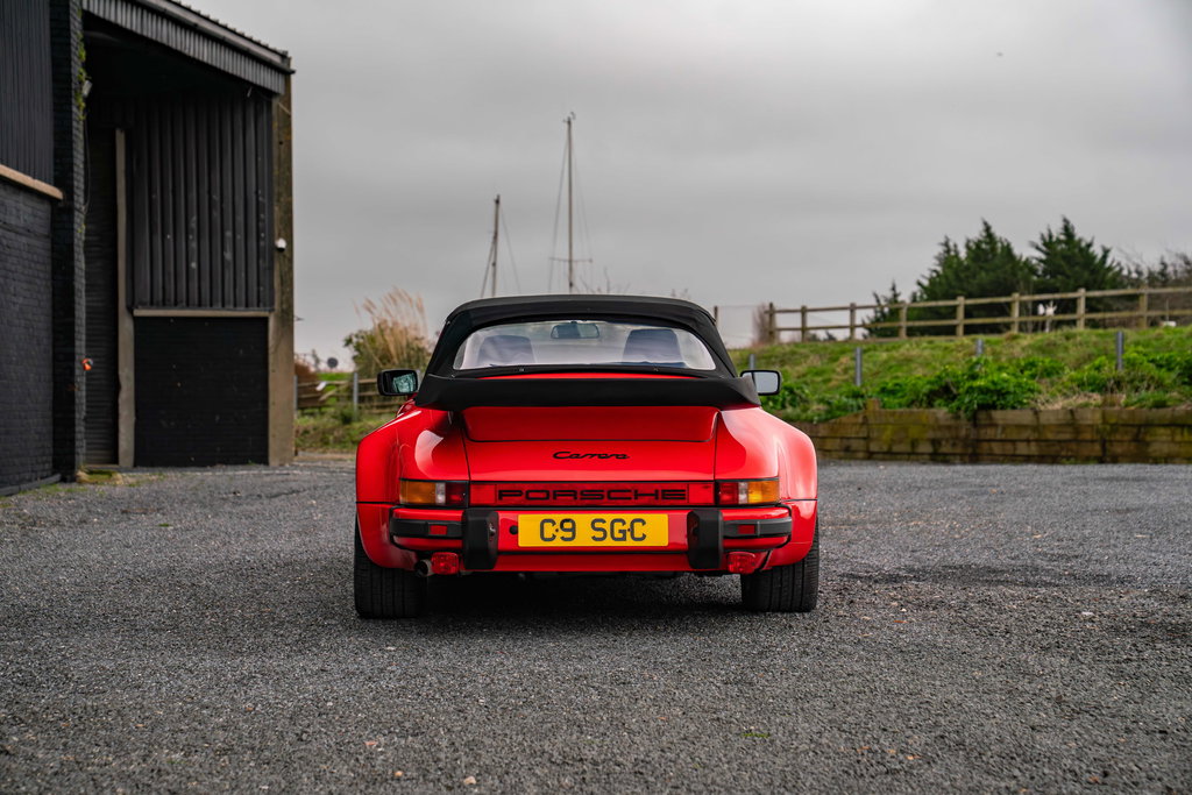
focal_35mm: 70
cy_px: 398
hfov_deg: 28.8
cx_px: 596
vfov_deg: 19.5
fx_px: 2318
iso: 1250
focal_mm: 70
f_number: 4.5
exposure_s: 1/1600
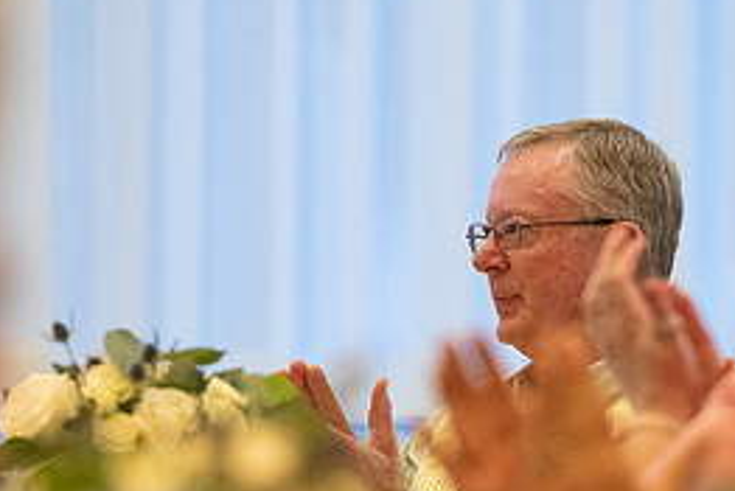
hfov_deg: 4.4
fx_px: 9621
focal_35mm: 471
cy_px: 234
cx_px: 561
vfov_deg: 2.9
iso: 3200
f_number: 4
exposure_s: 1/320
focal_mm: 200
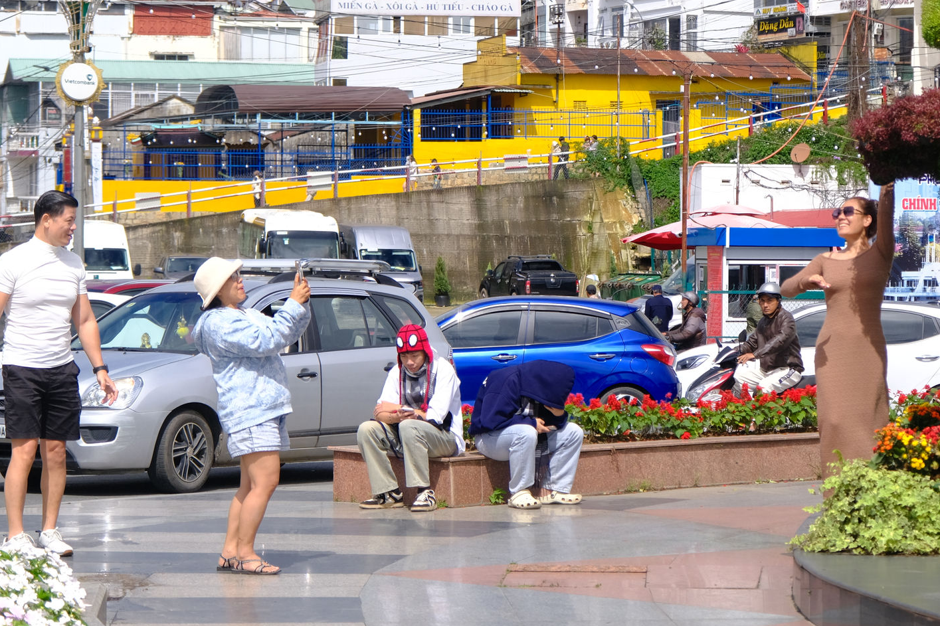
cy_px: 178
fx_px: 2872
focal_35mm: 110
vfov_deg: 12.4
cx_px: 571
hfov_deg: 18.6
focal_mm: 50.5
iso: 320
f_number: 4
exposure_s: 1/3200
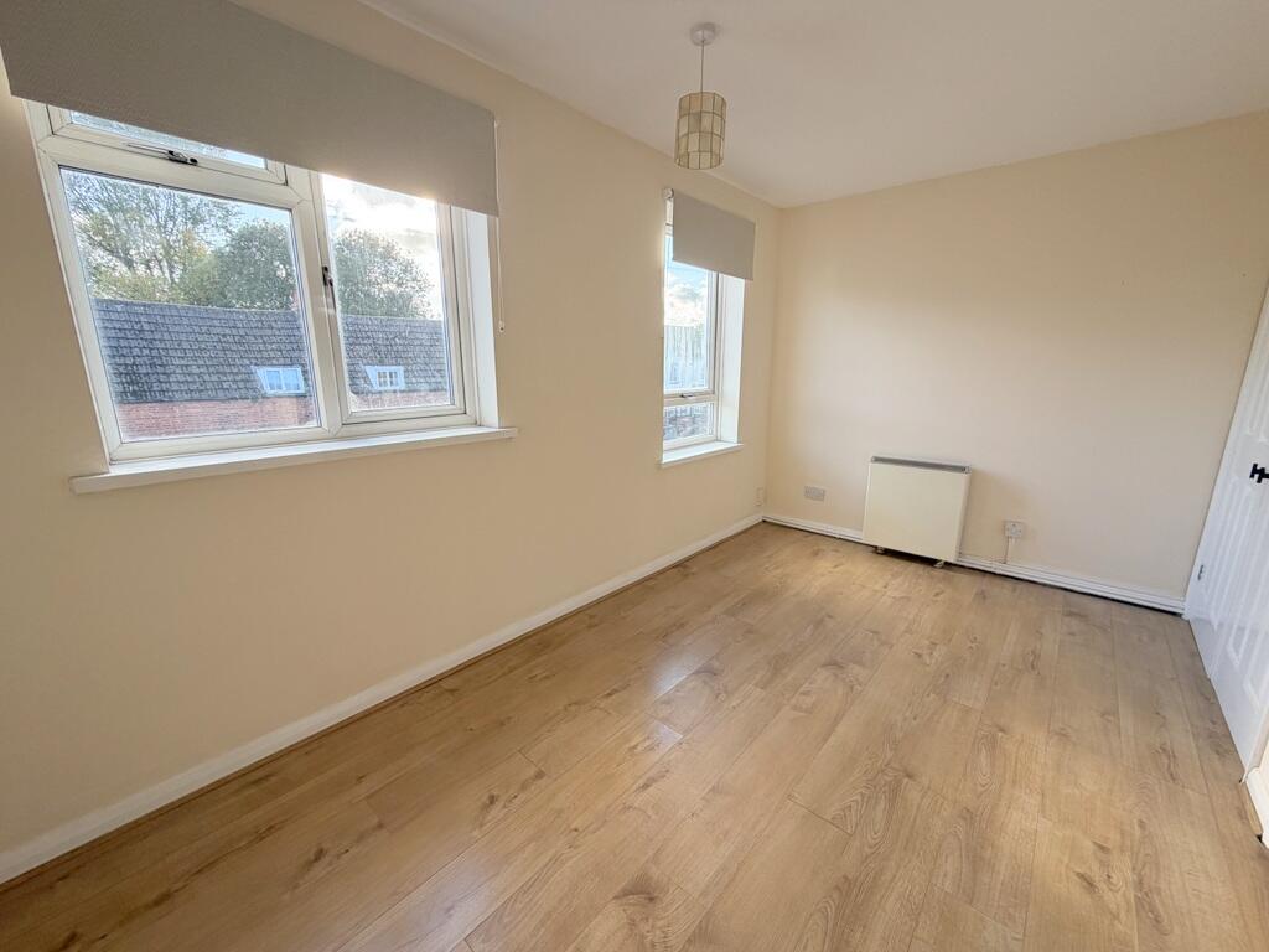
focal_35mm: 14
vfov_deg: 85.7
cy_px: 476
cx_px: 634
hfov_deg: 102.1
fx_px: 513
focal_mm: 2.22
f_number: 2.2
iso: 80
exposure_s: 1/121
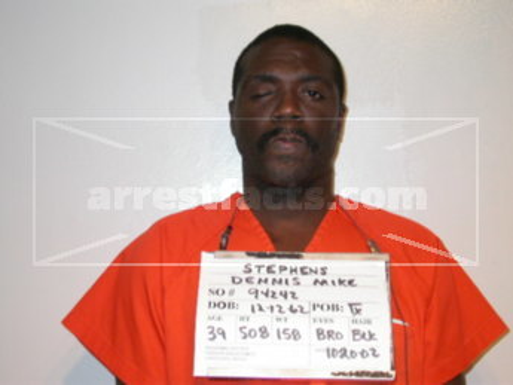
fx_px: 934
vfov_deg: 23.3
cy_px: 192
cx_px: 256
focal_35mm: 63
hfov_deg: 30.7
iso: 100
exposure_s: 1/60.3
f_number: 3.1
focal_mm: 13.1
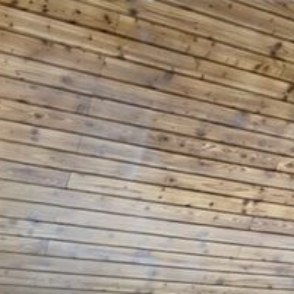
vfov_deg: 23.5
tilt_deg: +21.9
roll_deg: +7.1
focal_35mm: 73
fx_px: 701
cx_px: 260
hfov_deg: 23.1
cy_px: 209
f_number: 1.6
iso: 200
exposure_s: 1/60
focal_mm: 5.1
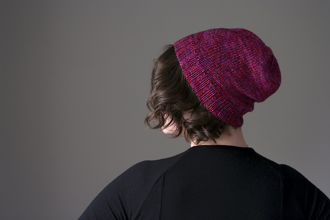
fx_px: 550
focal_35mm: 60
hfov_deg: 33.4
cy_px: 110
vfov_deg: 22.6
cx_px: 165
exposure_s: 1/60
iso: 400
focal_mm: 40
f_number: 4
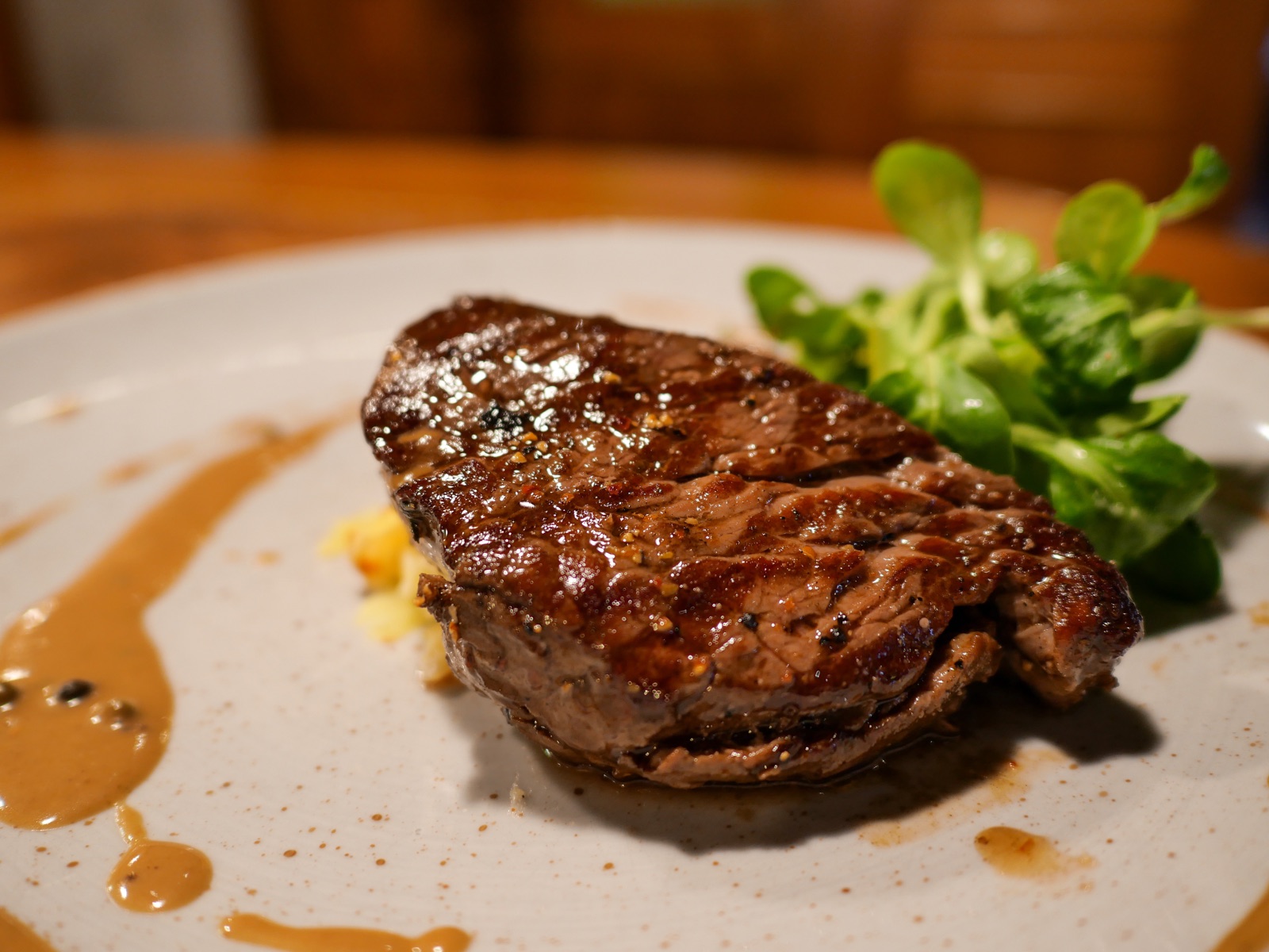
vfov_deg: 46.8
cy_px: 476
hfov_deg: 60.0
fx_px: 1100
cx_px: 634
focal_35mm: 30
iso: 250
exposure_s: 1/60
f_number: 2
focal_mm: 15
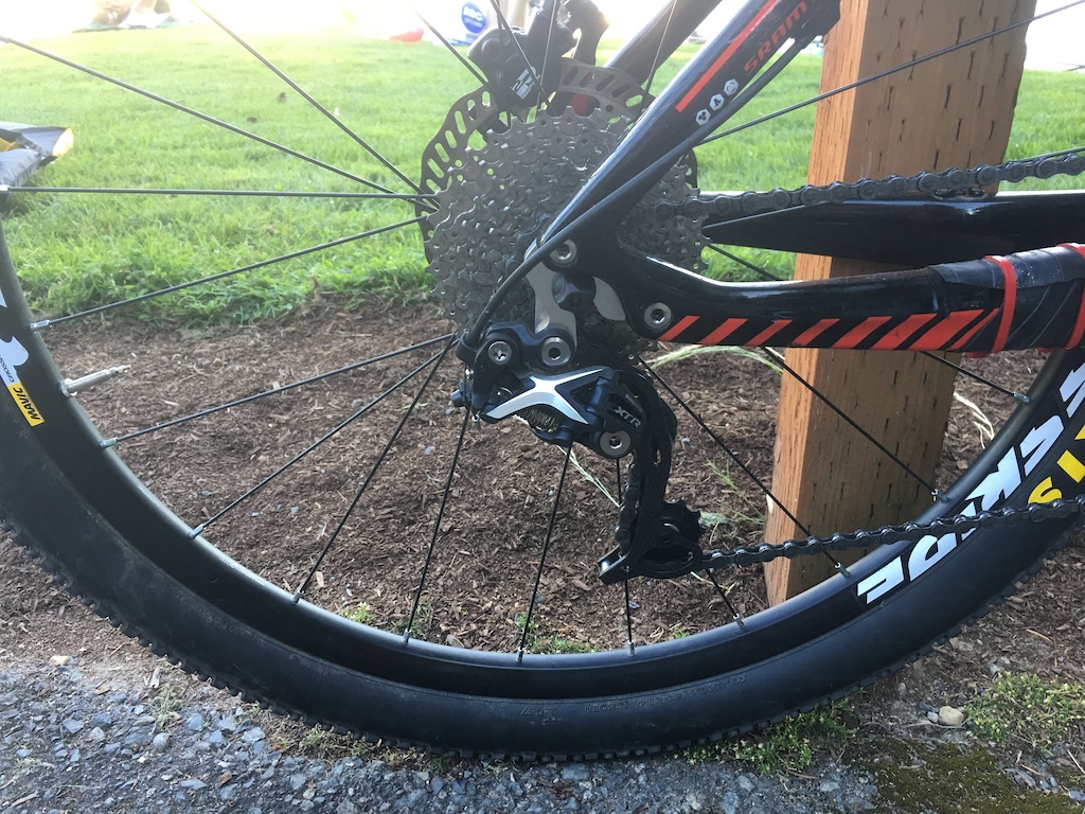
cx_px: 542
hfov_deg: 61.7
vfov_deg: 48.2
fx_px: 909
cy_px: 407
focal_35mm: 29
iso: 32
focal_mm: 4.15
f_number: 2.2
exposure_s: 1/30
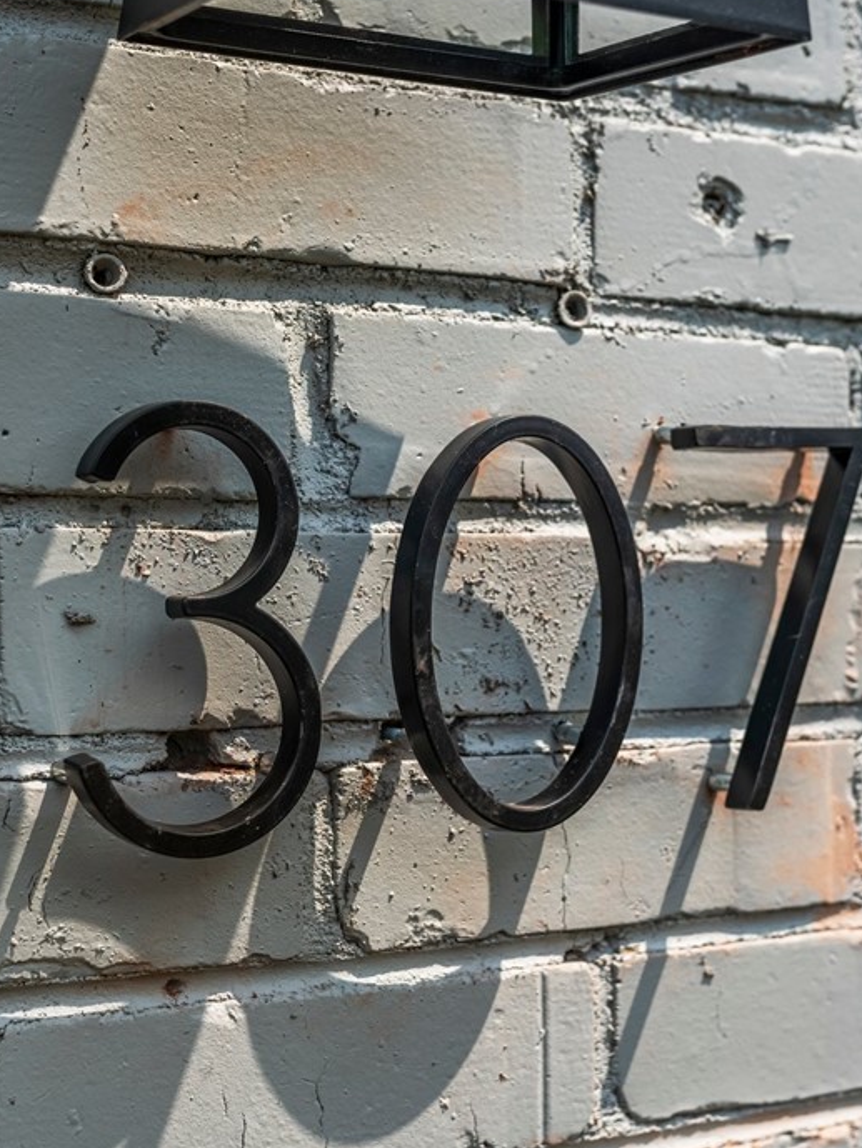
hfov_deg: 27.5
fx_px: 1759
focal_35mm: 53
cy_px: 581
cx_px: 470
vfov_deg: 36.2
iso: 200
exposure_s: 1/3200
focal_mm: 35
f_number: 3.5
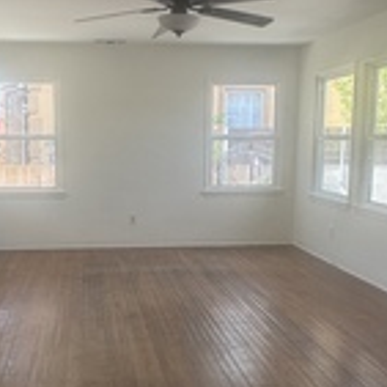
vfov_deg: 38.3
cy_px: 211
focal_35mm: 44
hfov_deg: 38.0
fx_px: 557
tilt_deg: -7.0
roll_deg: +0.2
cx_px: 136
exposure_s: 1/99
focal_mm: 2.22
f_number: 2.2
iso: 50
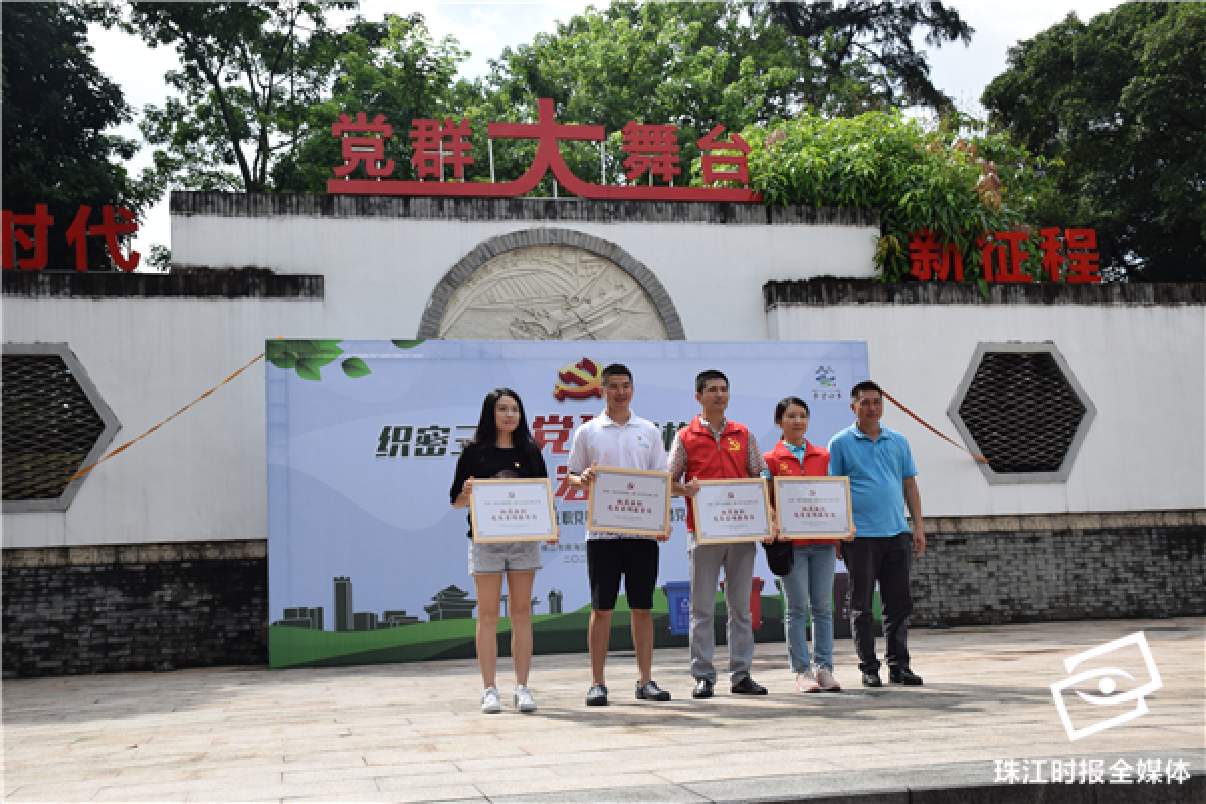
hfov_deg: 49.6
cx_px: 603
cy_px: 402
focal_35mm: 39
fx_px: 1306
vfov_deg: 34.2
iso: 400
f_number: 6.3
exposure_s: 1/1600
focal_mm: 26
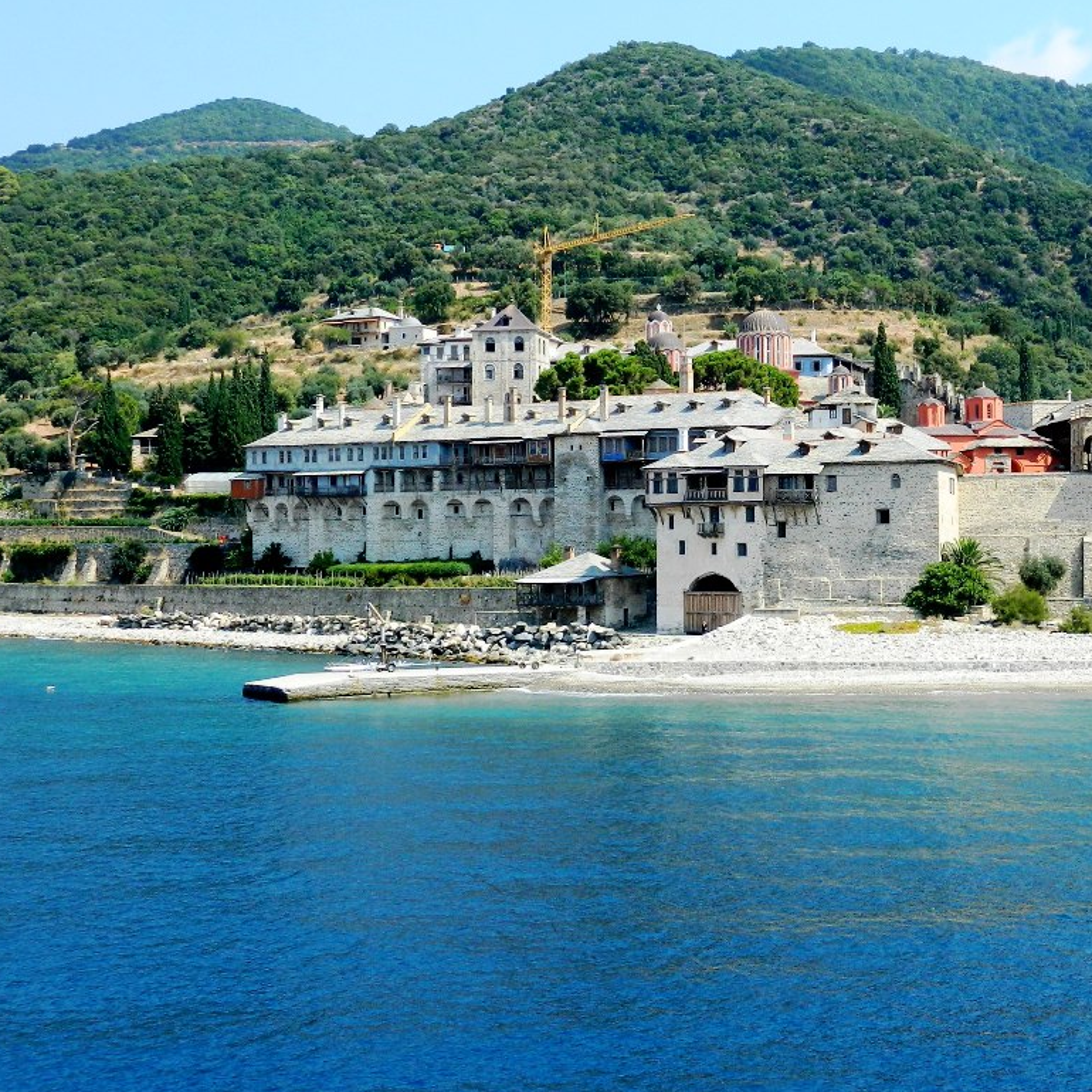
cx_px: 773
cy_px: 477
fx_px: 2248
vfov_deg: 27.3
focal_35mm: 63
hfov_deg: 27.0
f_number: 3.5
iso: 80
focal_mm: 7.3
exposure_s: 1/640
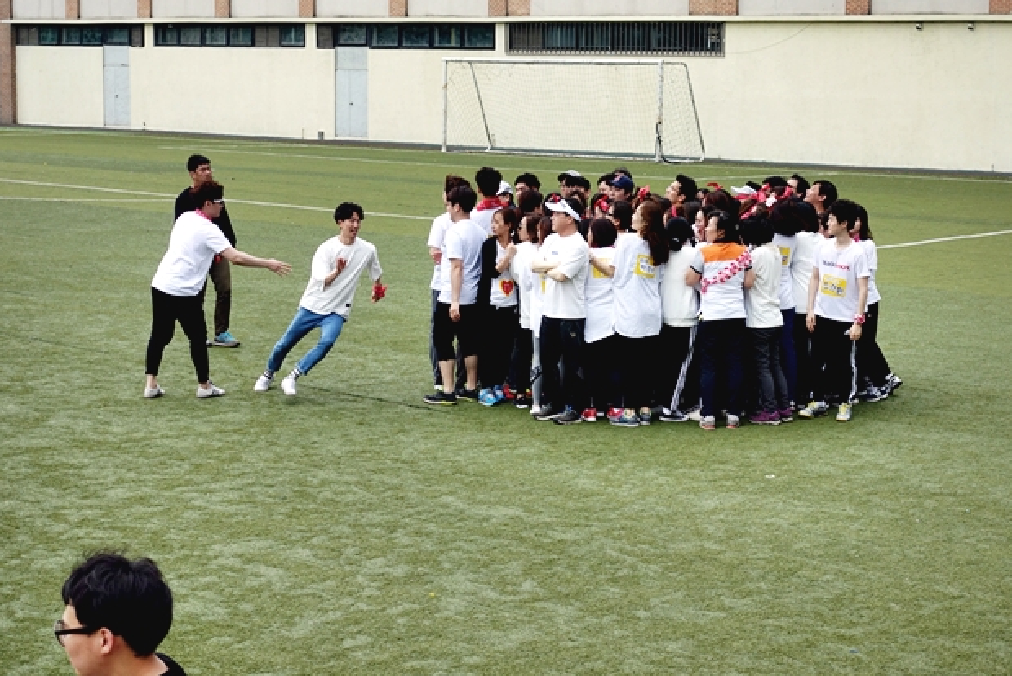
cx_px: 522
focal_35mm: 79
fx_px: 2222
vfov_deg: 17.3
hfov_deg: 25.7
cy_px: 296
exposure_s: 1/160
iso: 125
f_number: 4
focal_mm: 25.61
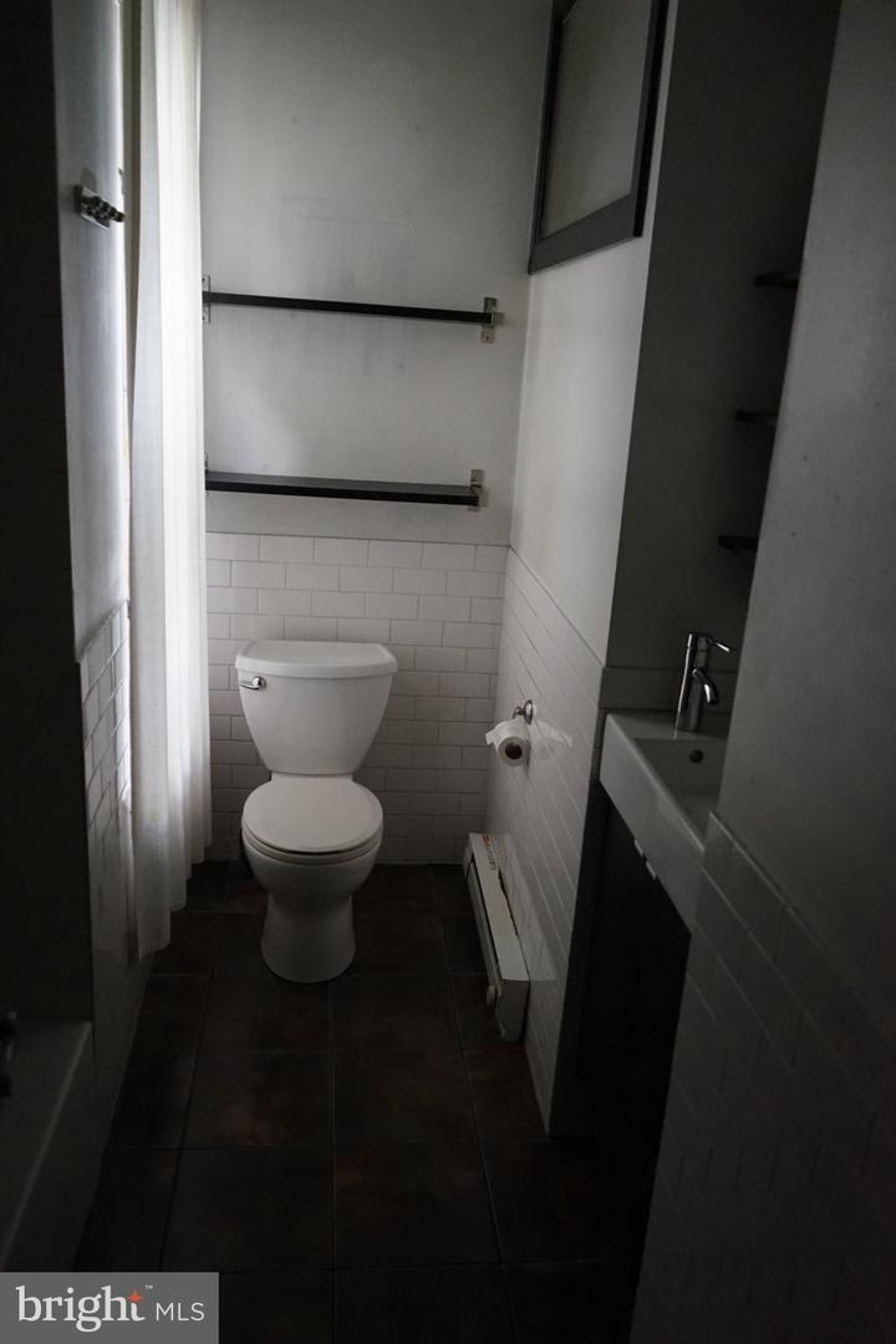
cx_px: 448
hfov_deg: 46.4
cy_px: 672
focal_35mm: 28
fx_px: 1045
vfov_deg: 65.5
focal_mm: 28
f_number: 3.5
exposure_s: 1/160
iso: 4000
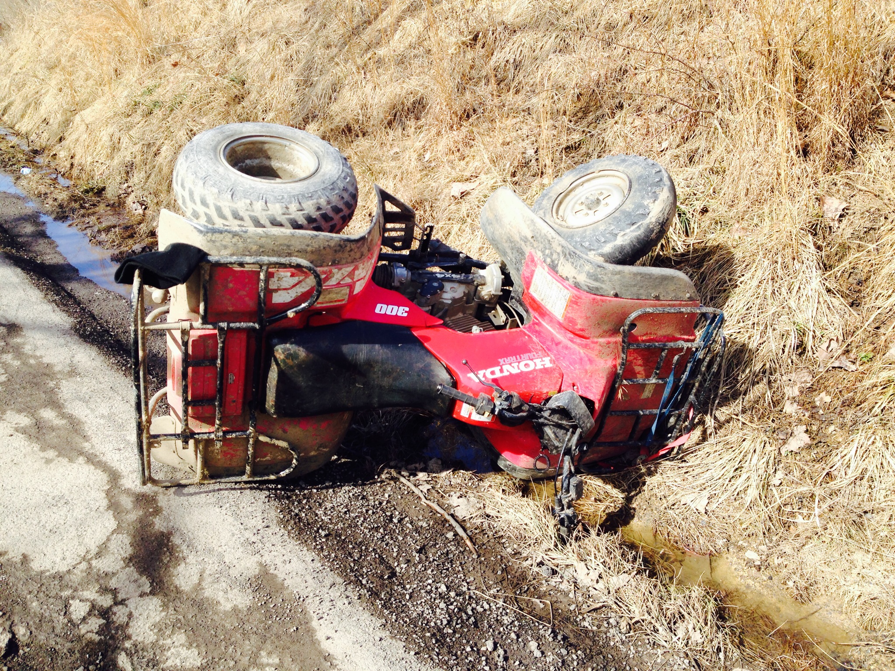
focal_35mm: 33
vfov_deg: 42.9
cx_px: 448
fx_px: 853
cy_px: 336
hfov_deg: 55.4
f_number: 2.4
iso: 50
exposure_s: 1/589
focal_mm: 4.12
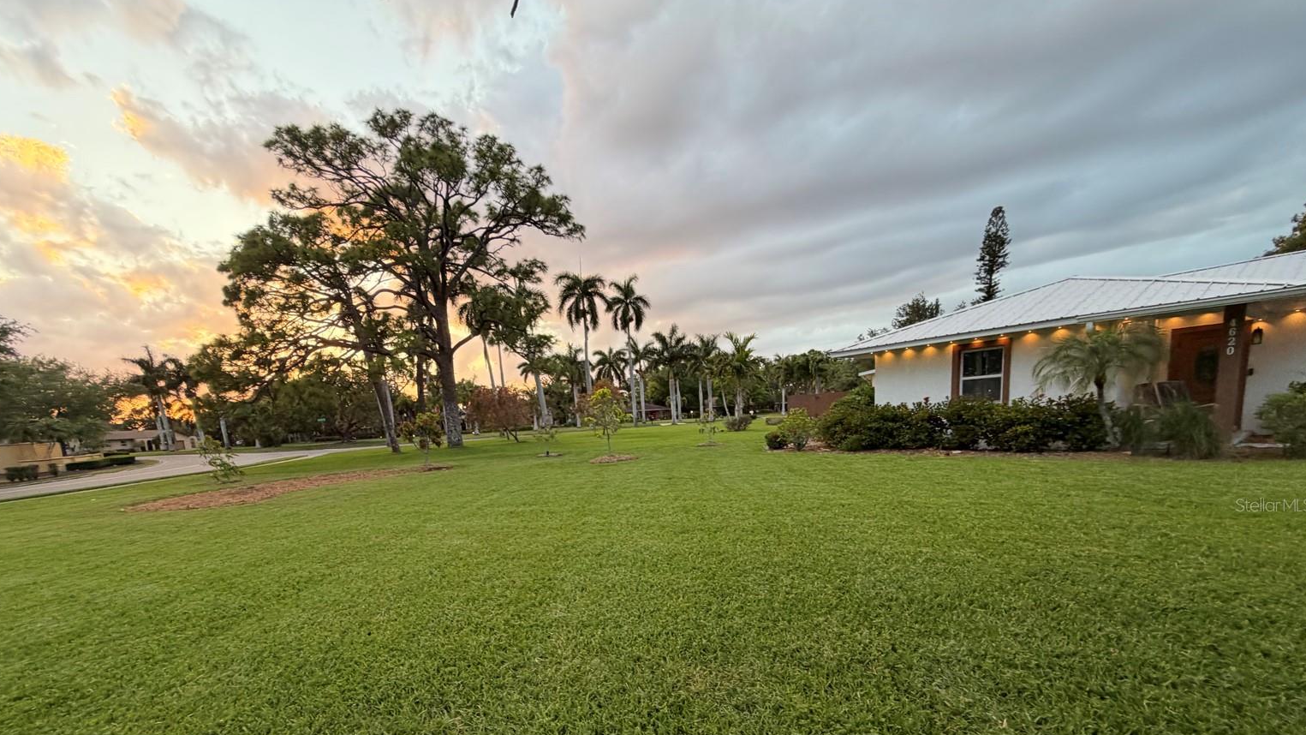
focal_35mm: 16
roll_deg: +2.9
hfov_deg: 99.3
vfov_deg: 64.9
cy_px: 505
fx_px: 554
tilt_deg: -9.1
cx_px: 631
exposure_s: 1/121
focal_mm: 2.22
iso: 200
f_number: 2.2
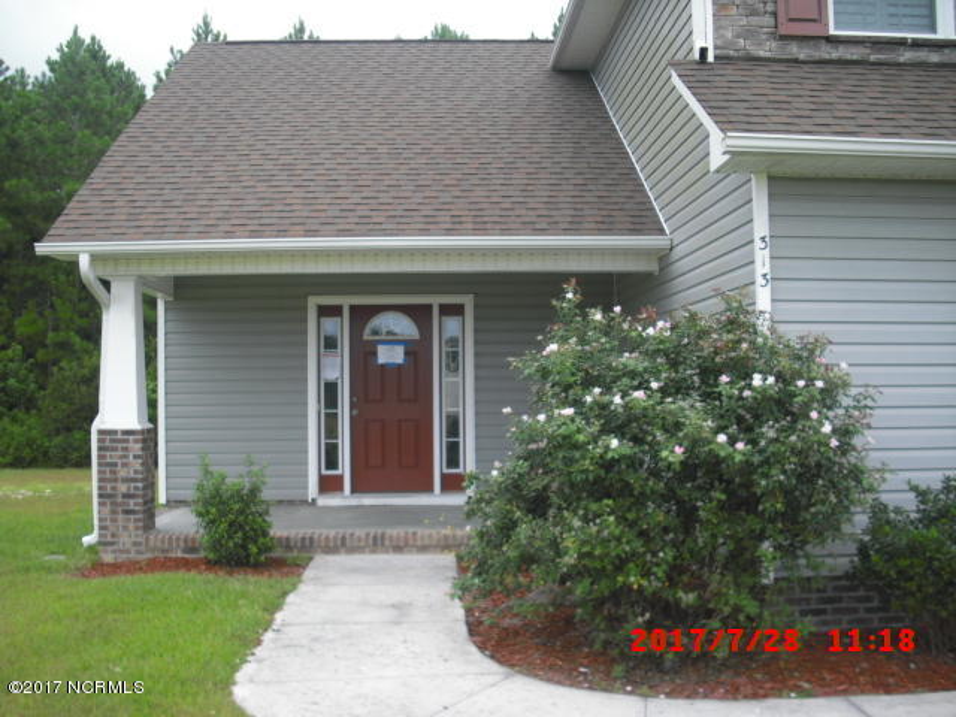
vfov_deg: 37.7
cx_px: 478
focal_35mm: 38
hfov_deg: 49.0
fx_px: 1049
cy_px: 358
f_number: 5.6
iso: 64
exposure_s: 1/80
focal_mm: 6.2
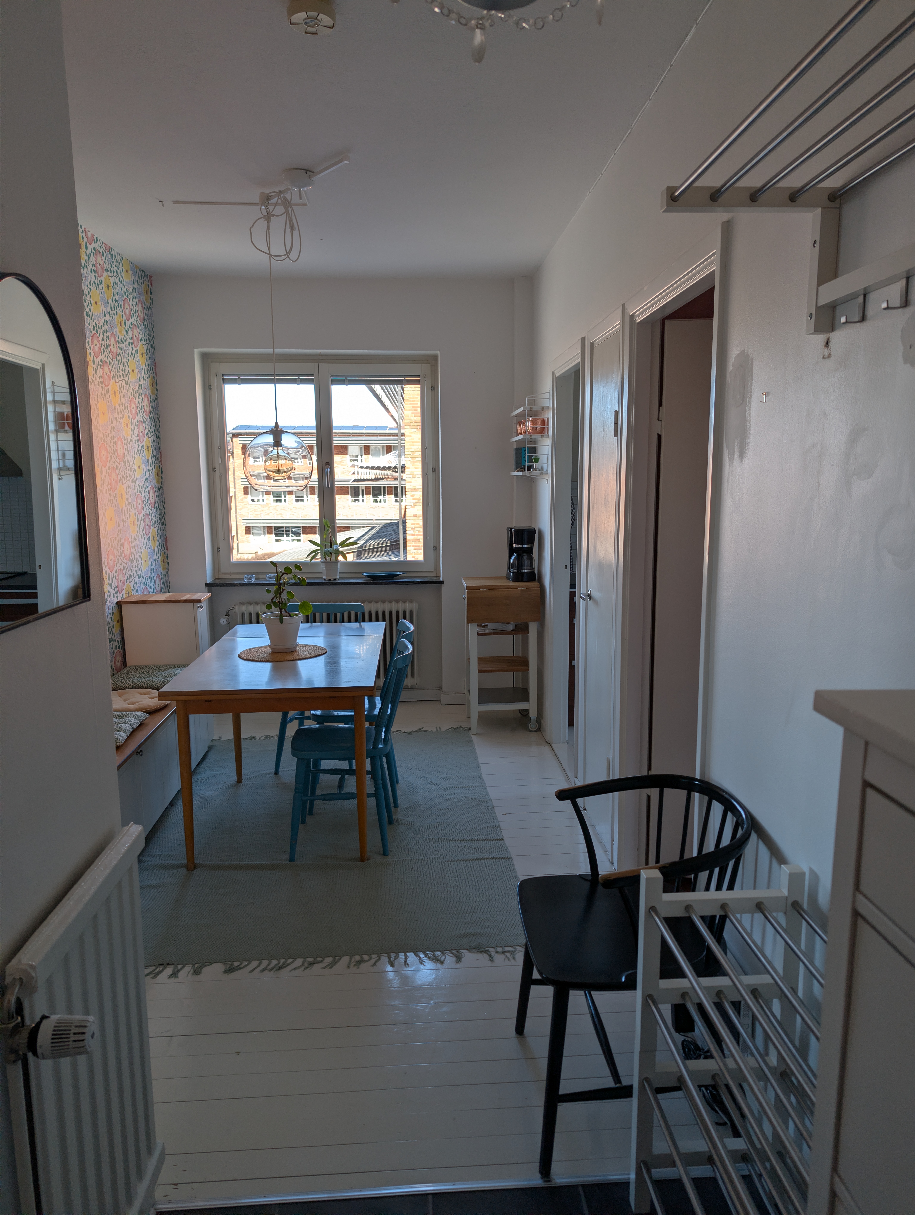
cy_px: 608
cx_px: 458
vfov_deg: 71.5
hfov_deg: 56.9
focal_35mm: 24
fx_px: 844
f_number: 1.68
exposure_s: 1/210
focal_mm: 6.9
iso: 21
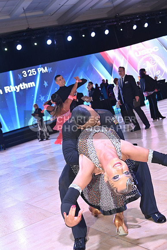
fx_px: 334
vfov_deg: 41.1
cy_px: 125
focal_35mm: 48
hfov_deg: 28.1
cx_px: 84
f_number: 10
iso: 1600
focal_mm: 48
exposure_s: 1/200
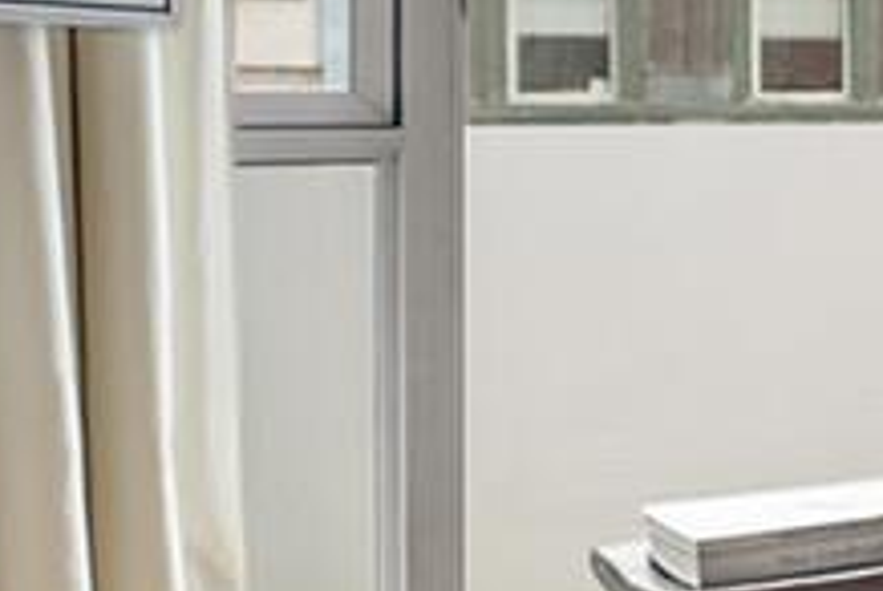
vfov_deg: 14.2
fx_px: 2358
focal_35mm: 96
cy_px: 77
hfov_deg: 13.8
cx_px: 2205
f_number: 4
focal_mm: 14
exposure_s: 1/30
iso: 200
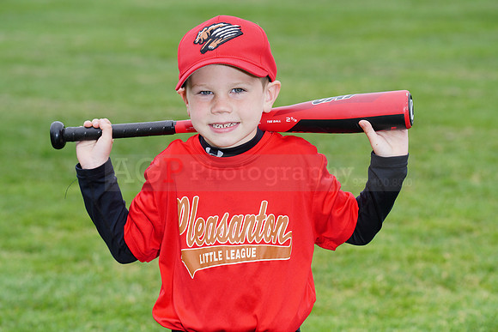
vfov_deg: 6.9
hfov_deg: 10.3
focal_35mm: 200
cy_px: 166
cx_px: 249
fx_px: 2767
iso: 200
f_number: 9
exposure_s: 1/250
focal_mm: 200
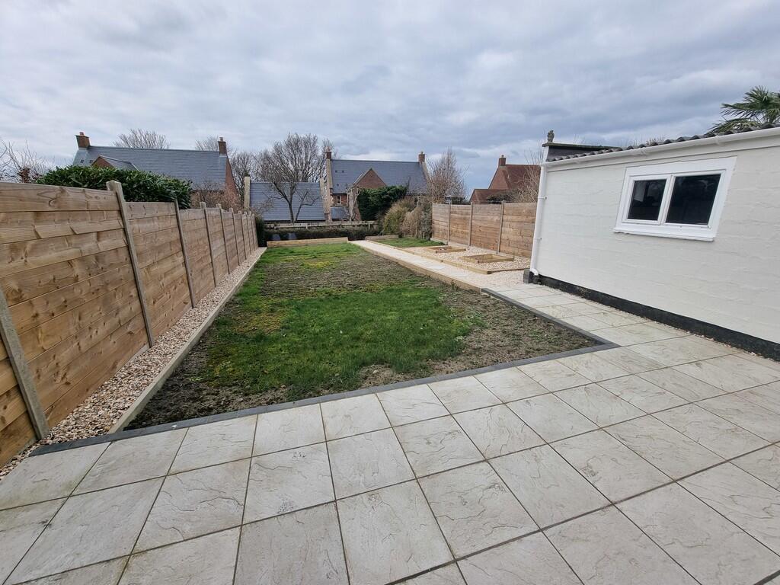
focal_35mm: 13
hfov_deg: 106.2
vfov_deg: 89.9
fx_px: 293
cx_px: 390
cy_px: 292
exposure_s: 1/1056
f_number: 2.2
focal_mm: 2.2
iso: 50
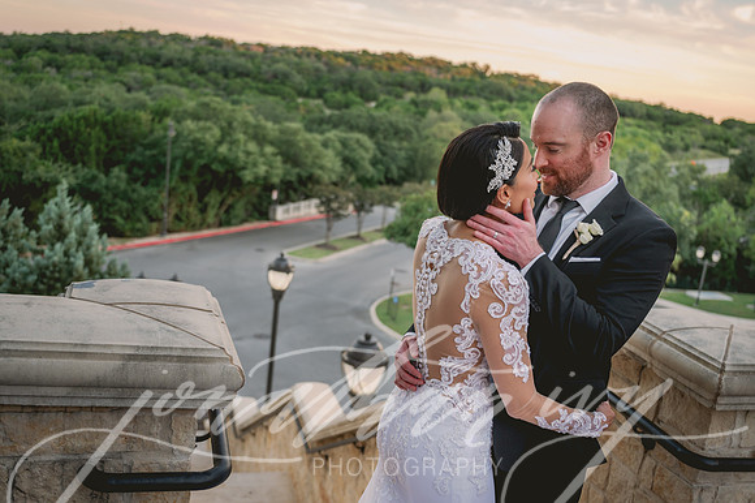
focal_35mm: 34
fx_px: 711
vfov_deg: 38.9
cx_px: 378
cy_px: 252
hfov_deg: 55.9
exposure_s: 1/160
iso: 160
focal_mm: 30.5
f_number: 2.8
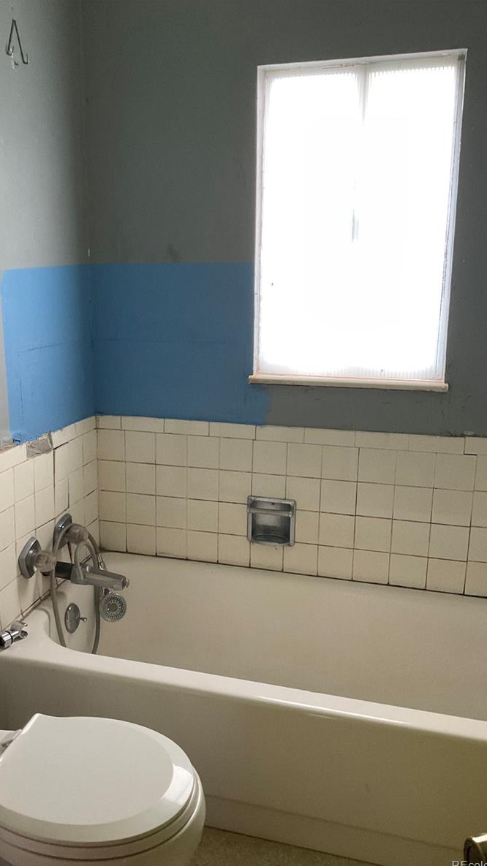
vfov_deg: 61.0
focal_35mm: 32
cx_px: 188
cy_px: 436
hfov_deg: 36.5
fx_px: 735
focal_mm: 3
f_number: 1.8
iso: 100
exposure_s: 1/60
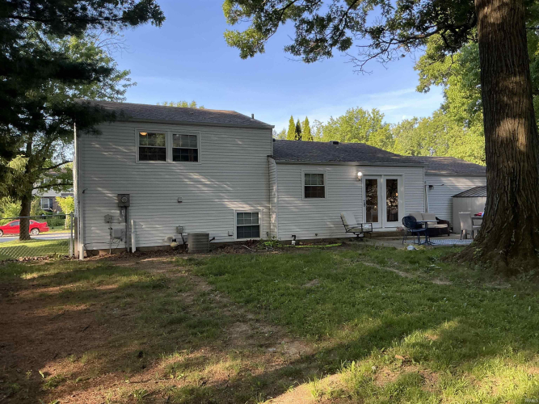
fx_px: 436
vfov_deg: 49.7
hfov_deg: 63.5
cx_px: 270
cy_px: 202
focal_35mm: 28
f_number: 1.8
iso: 20
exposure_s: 1/192
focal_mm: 3
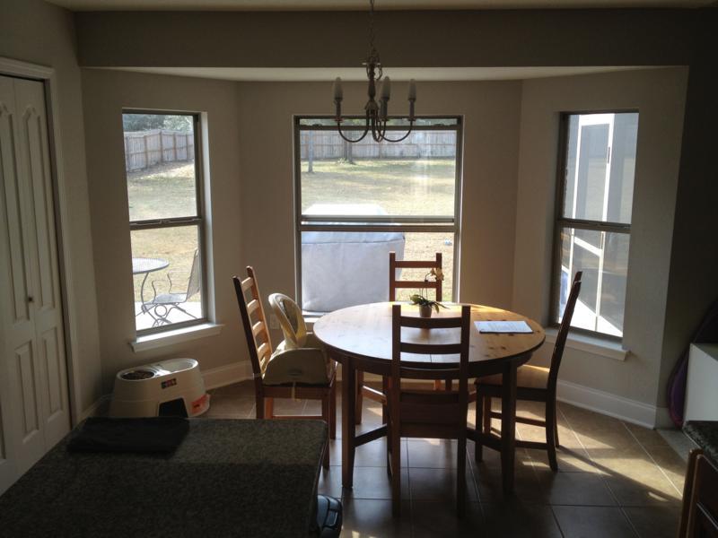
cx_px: 359
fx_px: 726
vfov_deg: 40.7
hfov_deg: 52.6
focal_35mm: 35
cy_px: 269
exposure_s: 1/141
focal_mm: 4.28
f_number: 2.4
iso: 50
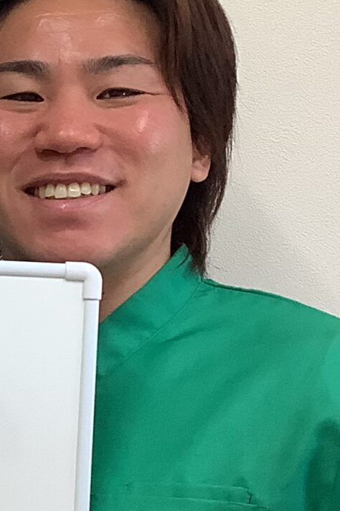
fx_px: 1631
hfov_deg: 11.3
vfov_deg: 17.8
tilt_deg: -3.2
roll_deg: +0.8
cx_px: -214
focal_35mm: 115
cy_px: 342
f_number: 2.4
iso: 100
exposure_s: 1/100
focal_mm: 3.3
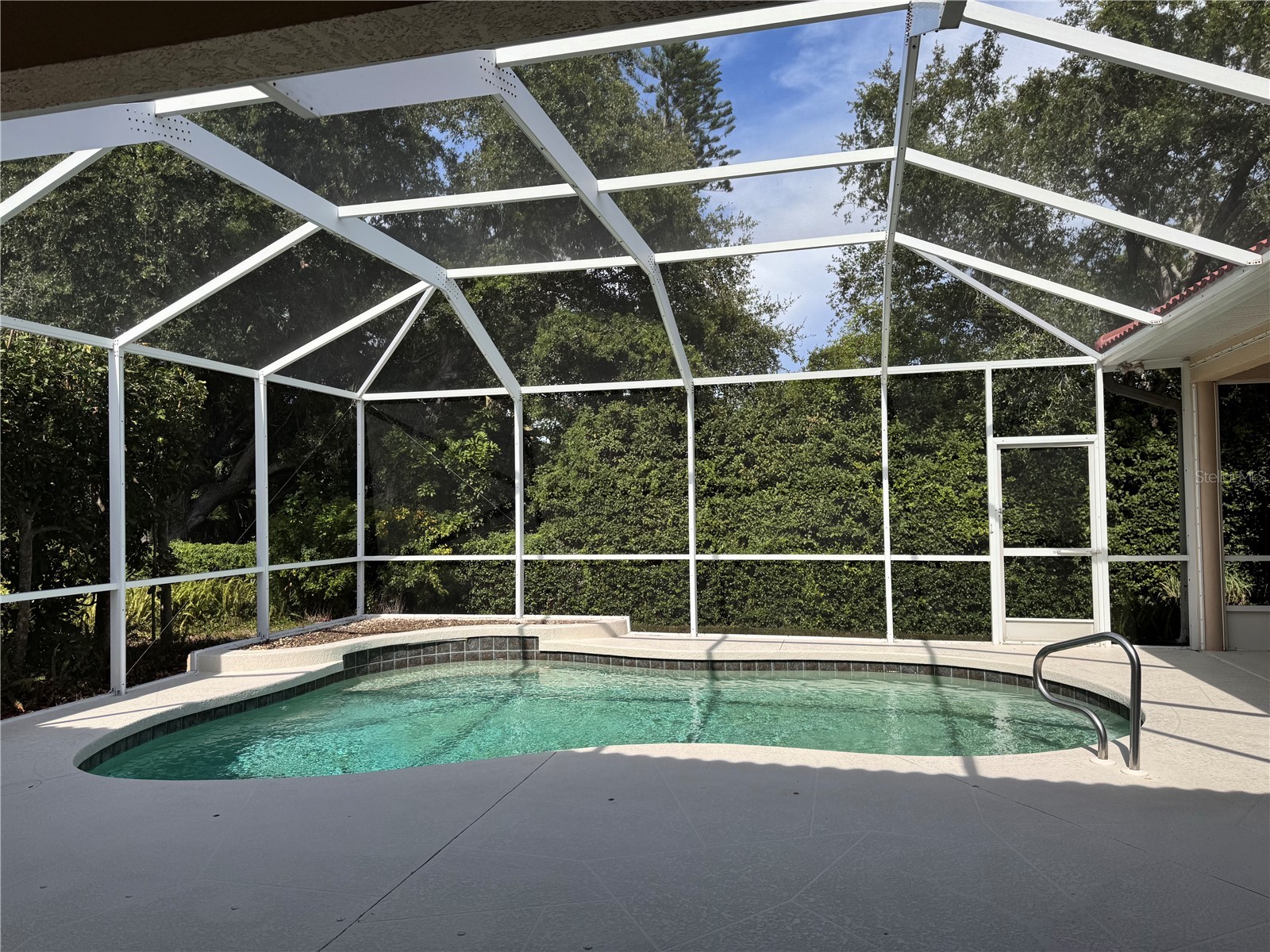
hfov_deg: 71.6
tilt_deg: +1.9
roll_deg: +1.1
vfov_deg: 56.8
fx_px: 881
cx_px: 635
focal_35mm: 24
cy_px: 476
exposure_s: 1/2415
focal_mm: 6.76
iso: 80
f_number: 1.78
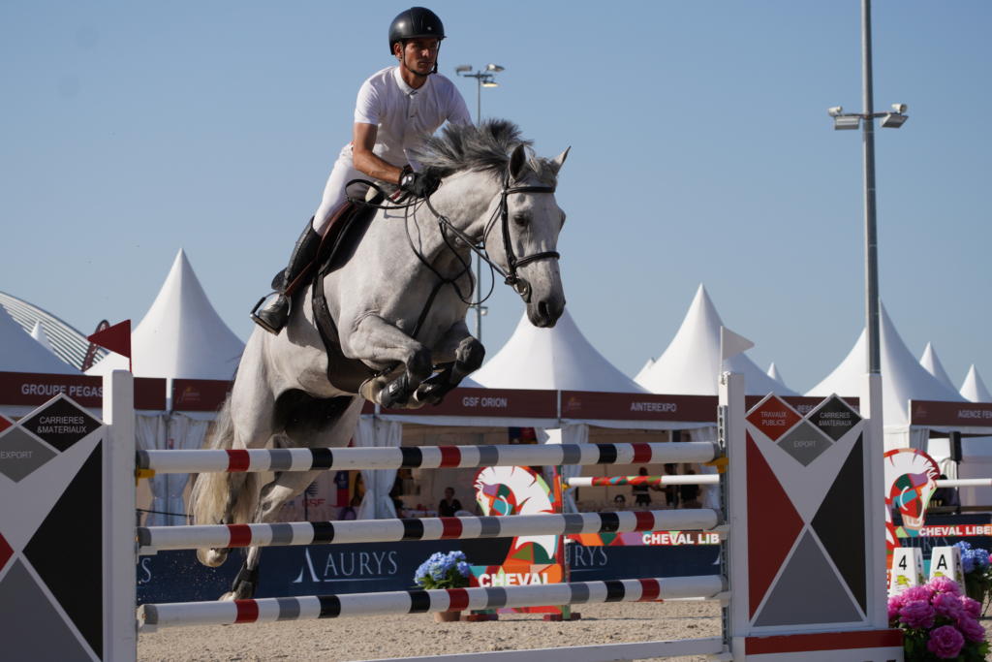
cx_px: 496
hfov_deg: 19.5
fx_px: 2894
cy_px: 331
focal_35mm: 105
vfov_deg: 13.0
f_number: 5.6
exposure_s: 1/1000
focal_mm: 70
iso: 125
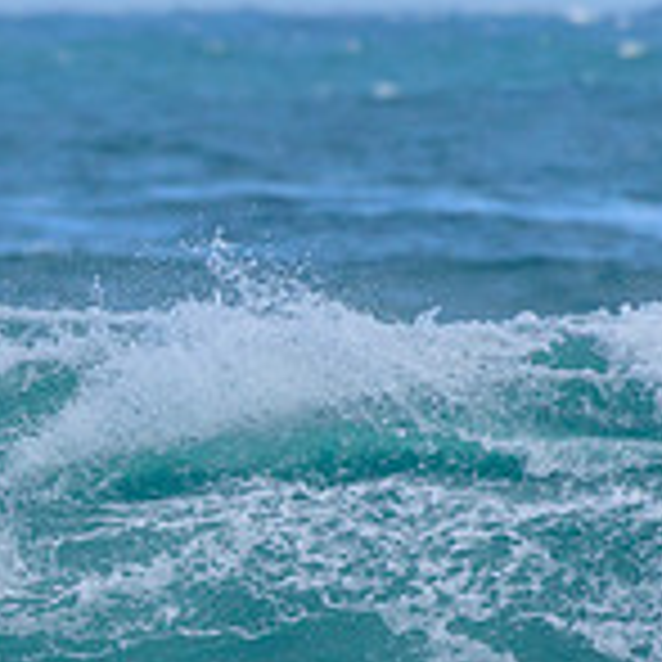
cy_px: 602
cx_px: -458
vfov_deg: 0.9
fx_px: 44441
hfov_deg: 0.9
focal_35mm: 2054
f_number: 5.6
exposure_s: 1/2000
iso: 320
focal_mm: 500
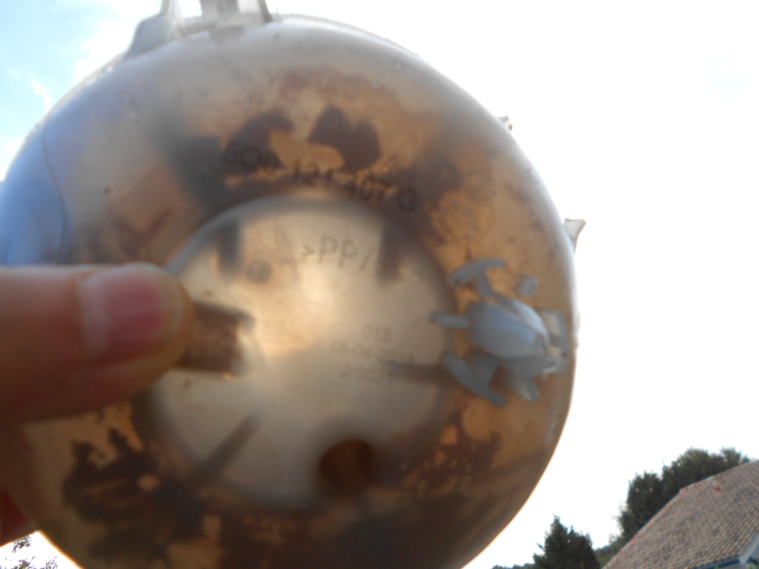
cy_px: 284
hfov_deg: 67.3
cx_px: 380
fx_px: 570
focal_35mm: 26
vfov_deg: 53.1
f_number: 3.2
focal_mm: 4.6
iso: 80
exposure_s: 1/100
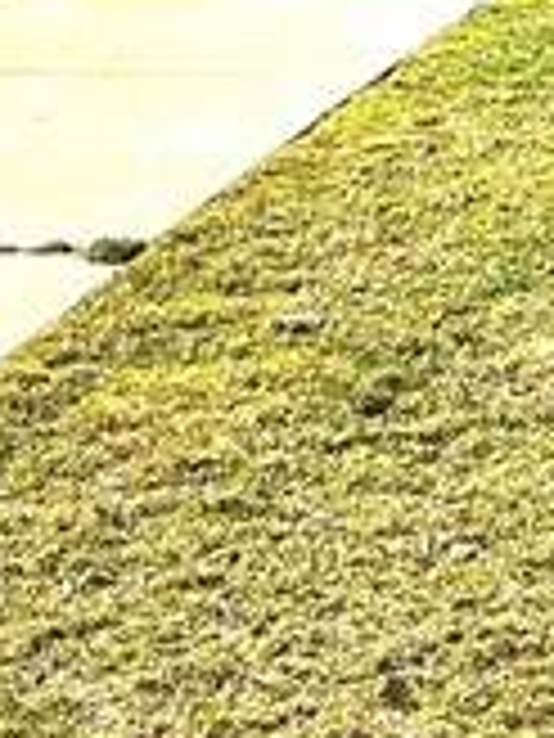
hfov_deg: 9.0
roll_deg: -1.1
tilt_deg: +1.2
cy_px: -927
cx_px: 707
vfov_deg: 10.7
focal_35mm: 162
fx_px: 3457
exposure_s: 1/2994
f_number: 1.5
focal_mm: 5.7
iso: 50
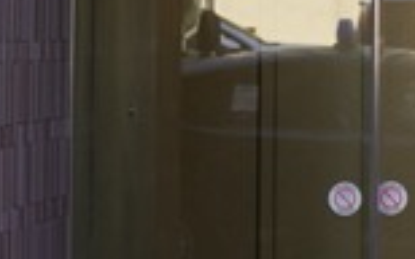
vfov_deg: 5.8
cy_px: -216
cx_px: 668
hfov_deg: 9.2
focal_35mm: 222
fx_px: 2509
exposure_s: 1/60
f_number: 4
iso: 160
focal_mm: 28
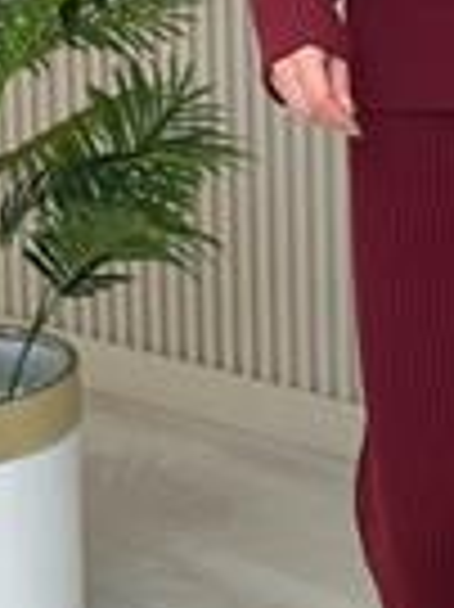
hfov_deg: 7.7
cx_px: 562
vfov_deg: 10.3
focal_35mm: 190
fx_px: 3328
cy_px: -70
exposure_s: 1/219
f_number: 1.78
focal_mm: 6.86
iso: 80
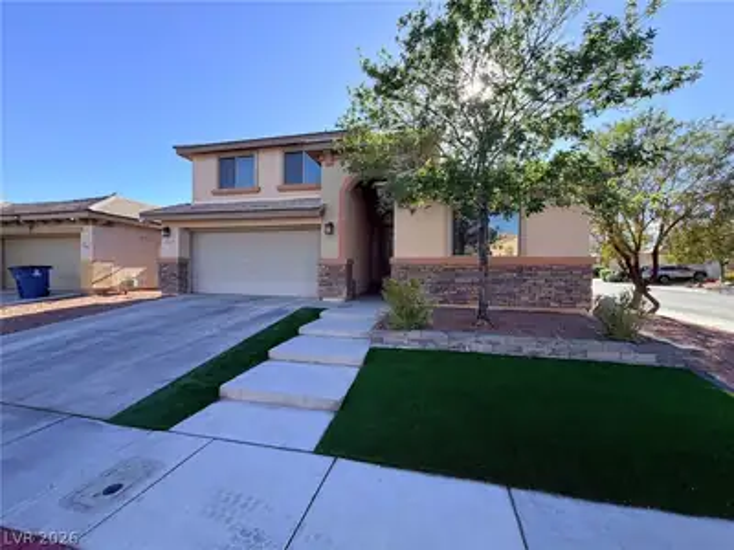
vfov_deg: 85.7
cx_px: 367
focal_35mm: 14
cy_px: 275
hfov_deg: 102.1
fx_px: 297
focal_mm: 2.22
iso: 40
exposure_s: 1/502
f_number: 2.2
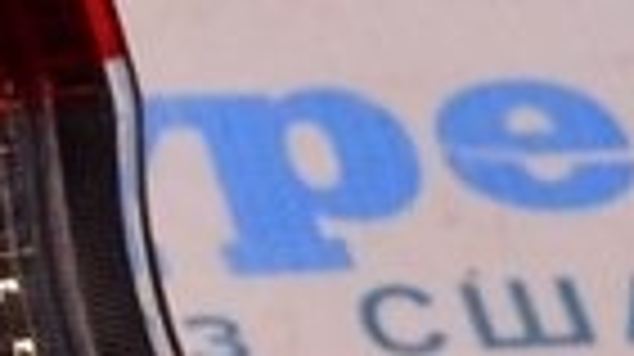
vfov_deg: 3.1
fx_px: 6500
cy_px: 525
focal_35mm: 387
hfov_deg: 5.3
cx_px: -1237
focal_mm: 34
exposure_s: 1/125
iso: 1600
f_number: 8
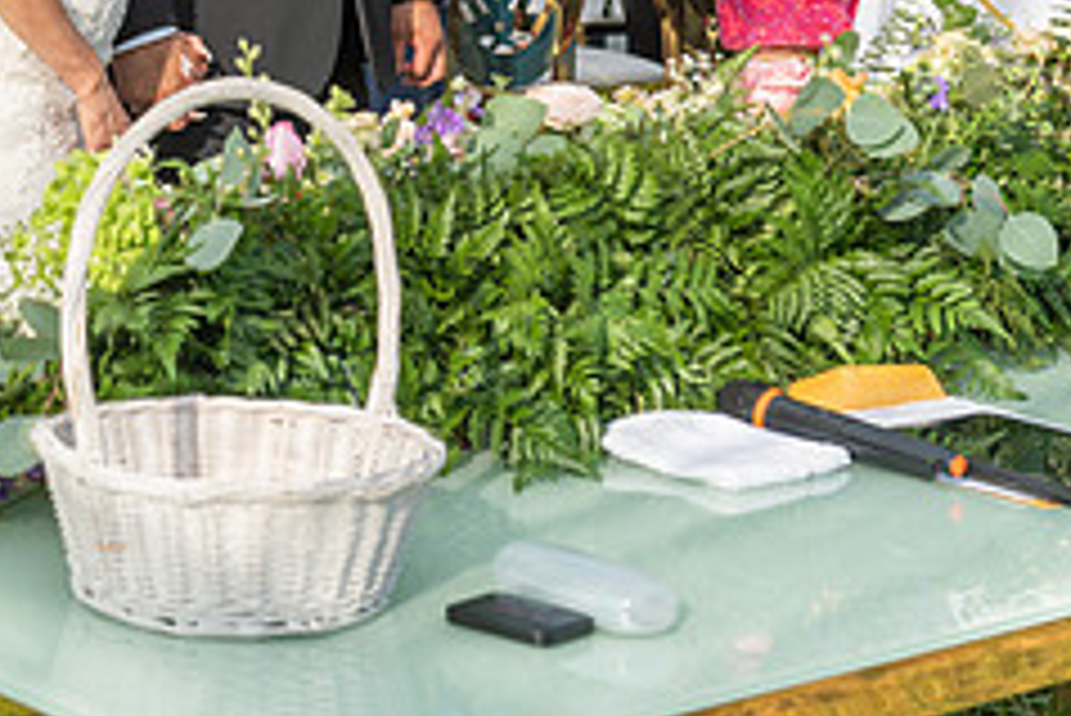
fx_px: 3483
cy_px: -137
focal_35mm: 117
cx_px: 27
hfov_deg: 17.1
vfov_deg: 11.5
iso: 200
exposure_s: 1/500
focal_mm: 48
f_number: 5.6
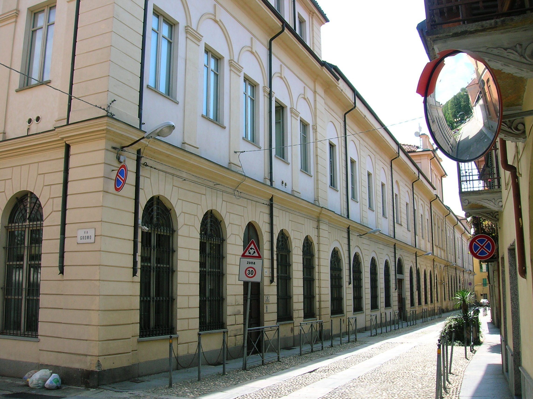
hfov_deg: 54.0
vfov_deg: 41.7
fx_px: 523
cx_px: 266
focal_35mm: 34
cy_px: 200
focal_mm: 5.7
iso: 50
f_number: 4.9
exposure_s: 1/125
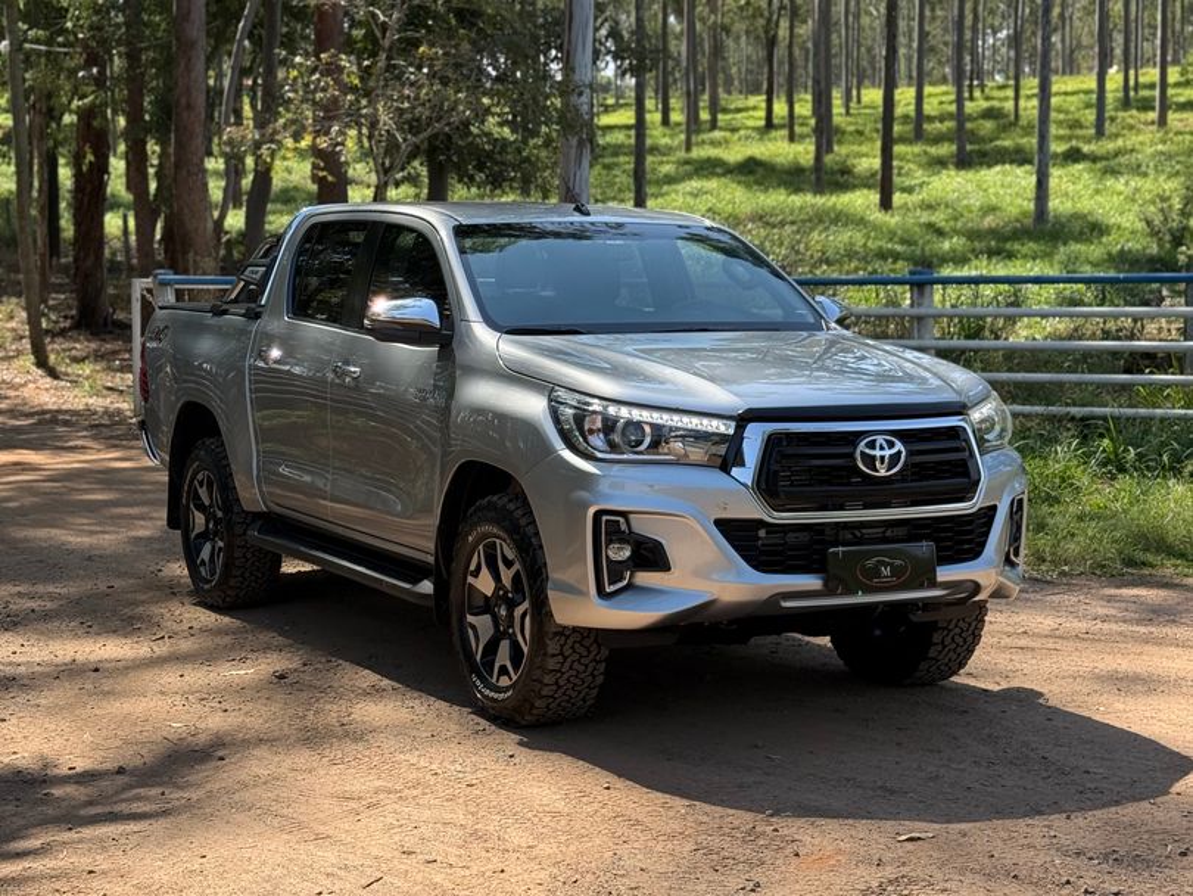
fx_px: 1655
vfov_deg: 30.3
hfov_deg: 39.6
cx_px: 596
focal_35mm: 48
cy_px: 448
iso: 100
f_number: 1.78
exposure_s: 1/1795
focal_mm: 6.76
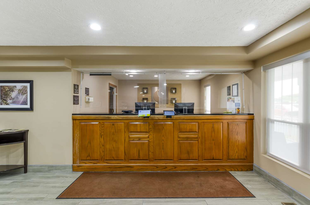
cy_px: 102
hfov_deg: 95.1
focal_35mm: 16
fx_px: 142
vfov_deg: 71.8
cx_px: 155
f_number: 8
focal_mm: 11
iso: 200
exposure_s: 1/1.67
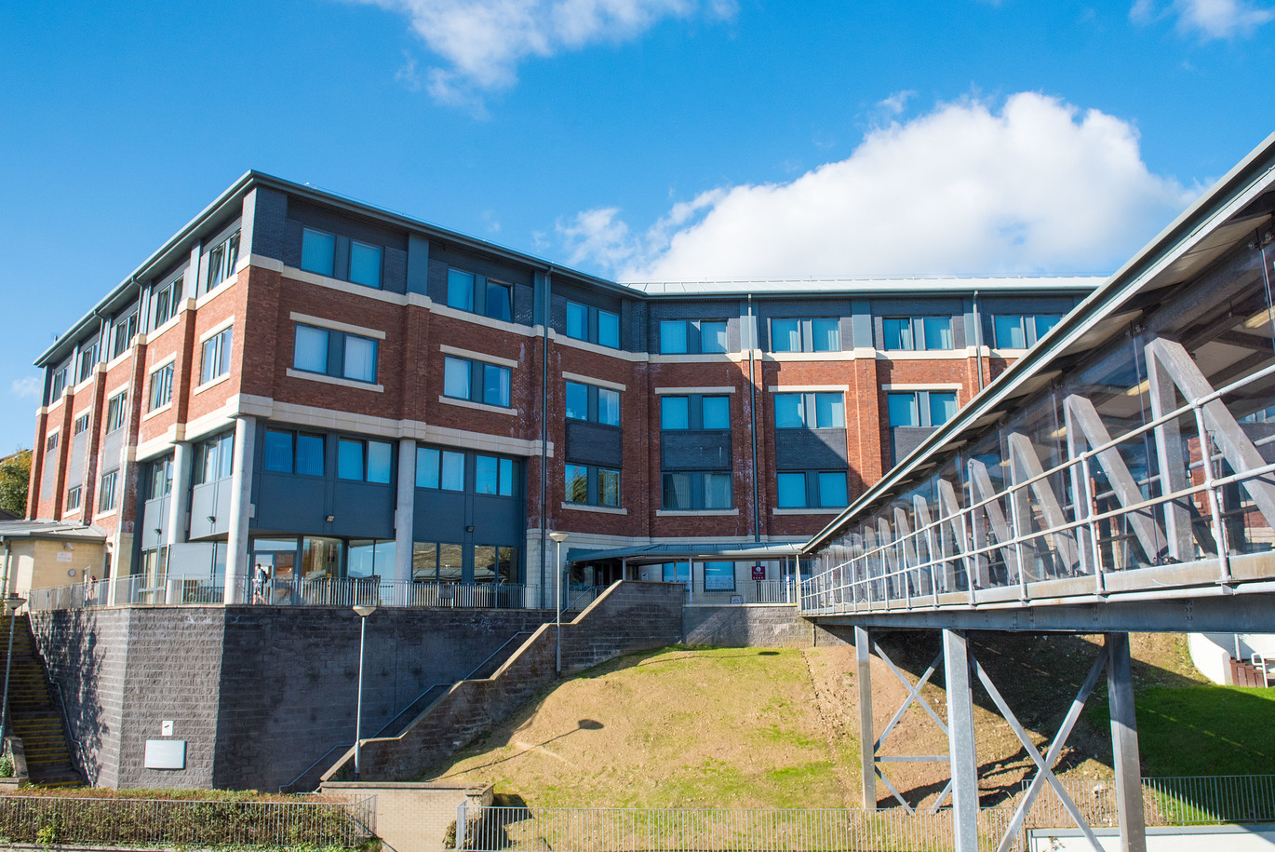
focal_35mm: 24
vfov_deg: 53.2
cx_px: 638
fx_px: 850
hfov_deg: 73.7
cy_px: 426
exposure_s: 1/1000
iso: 800
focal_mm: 24
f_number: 7.1
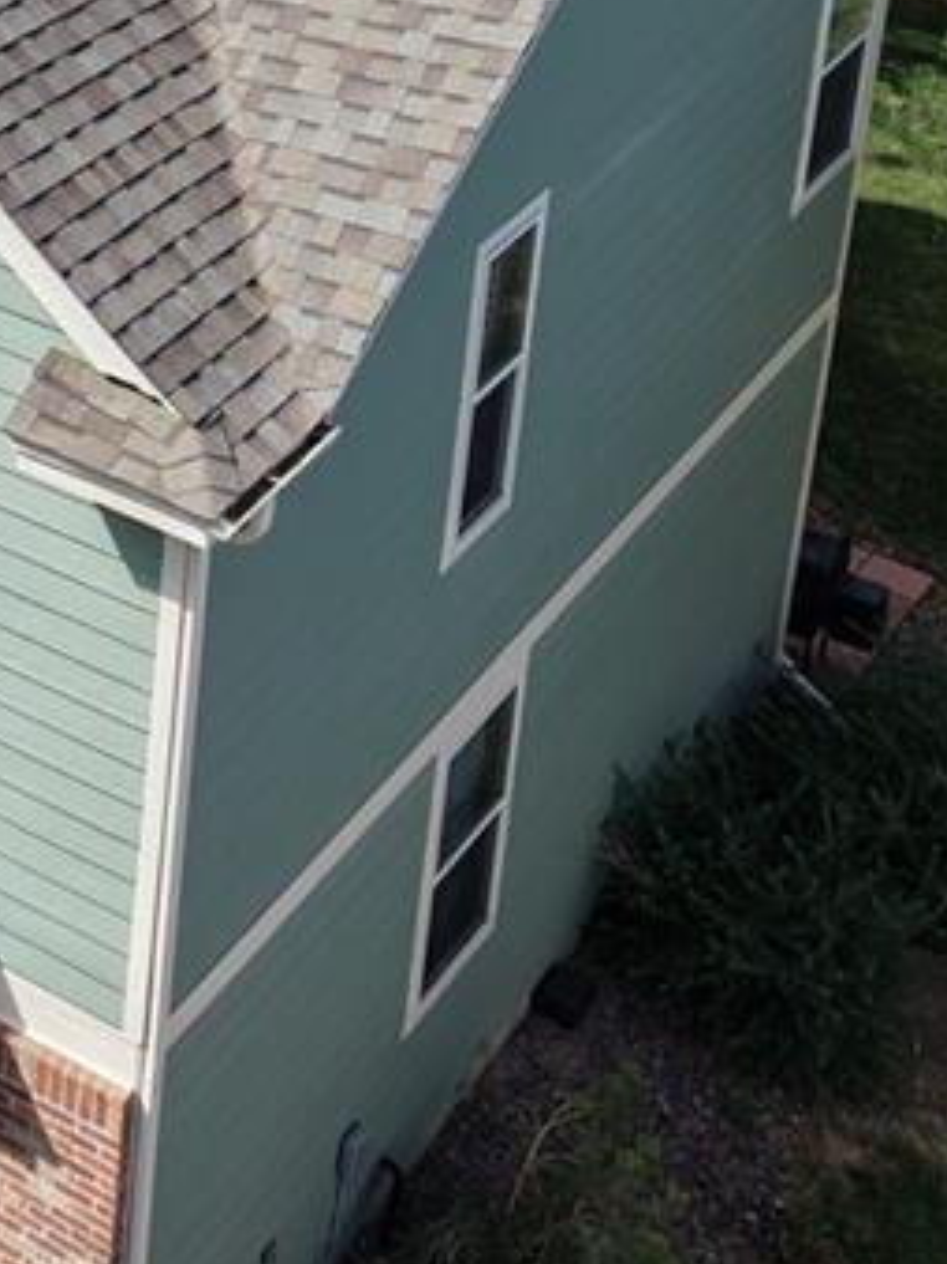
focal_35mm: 85
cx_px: -552
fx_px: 3102
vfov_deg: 21.4
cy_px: -239
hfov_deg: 15.7
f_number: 1.8
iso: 400
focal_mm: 8.67
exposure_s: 1/5000
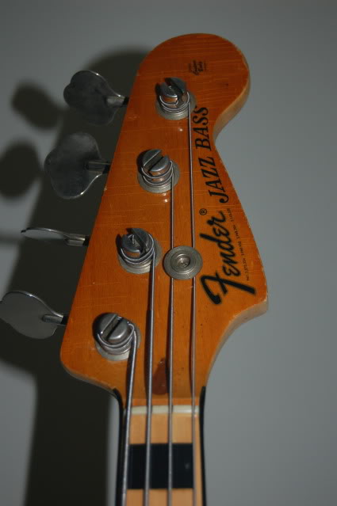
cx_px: 168
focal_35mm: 63
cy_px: 253
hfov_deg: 21.5
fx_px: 886
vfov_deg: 31.9
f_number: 5.3
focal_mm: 42
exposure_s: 1/60
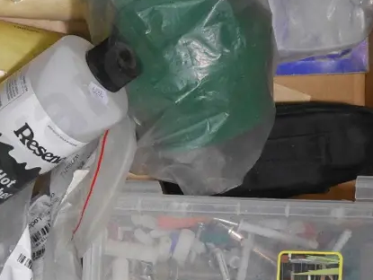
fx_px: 1542
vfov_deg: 10.4
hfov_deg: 13.6
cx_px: 25
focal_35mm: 143
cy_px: 141
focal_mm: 29
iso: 3200
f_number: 5.5
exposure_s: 1/50
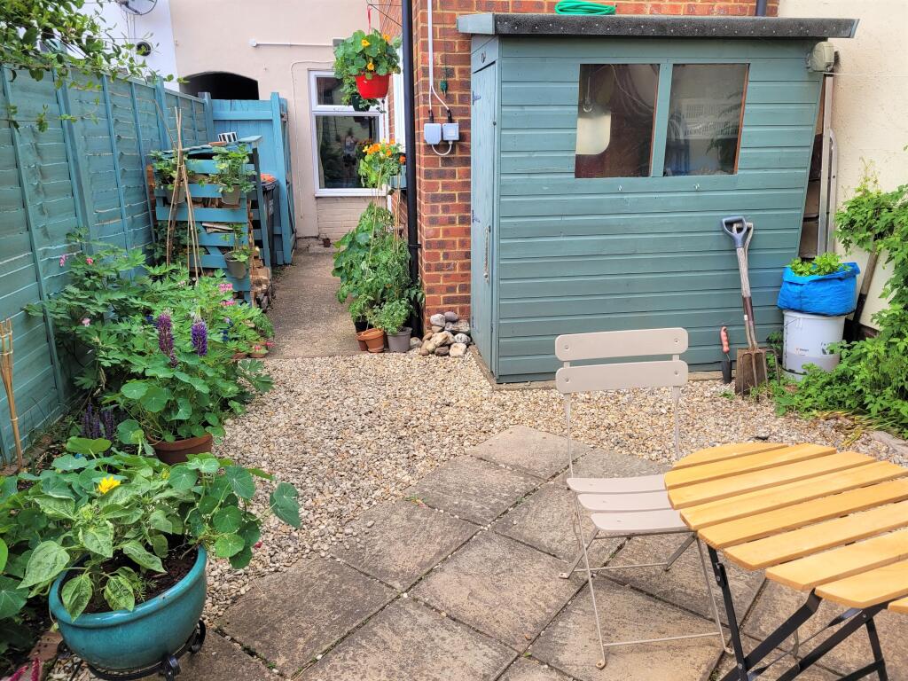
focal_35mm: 26
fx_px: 682
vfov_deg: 53.1
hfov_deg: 67.3
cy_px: 340
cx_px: 454
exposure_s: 1/639
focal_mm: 5.4
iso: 40
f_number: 1.8
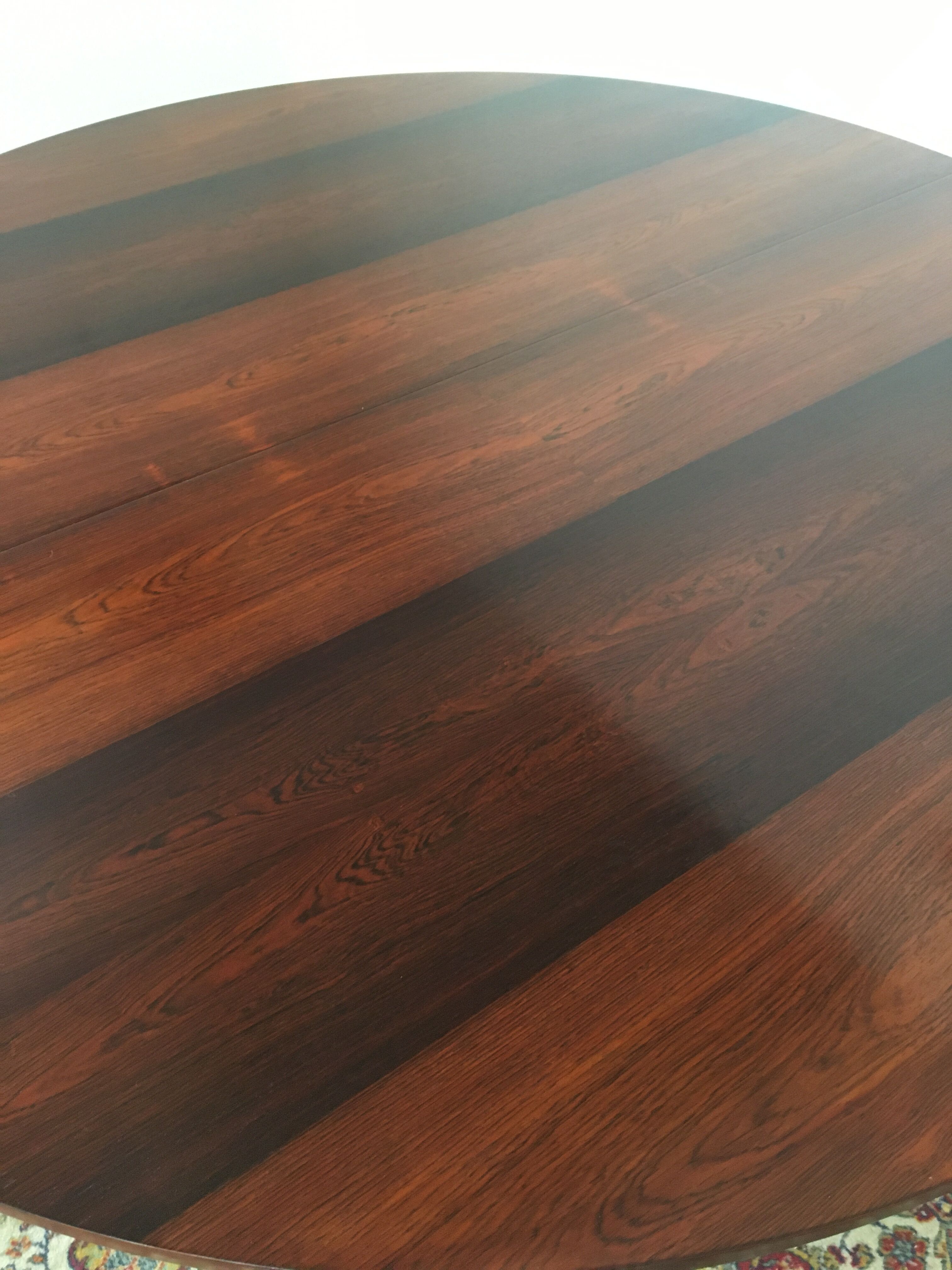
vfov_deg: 61.7
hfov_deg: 48.2
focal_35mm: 29
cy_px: 635
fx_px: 1063
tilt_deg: -47.3
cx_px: 476
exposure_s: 1/17
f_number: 2.2
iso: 200
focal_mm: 4.15
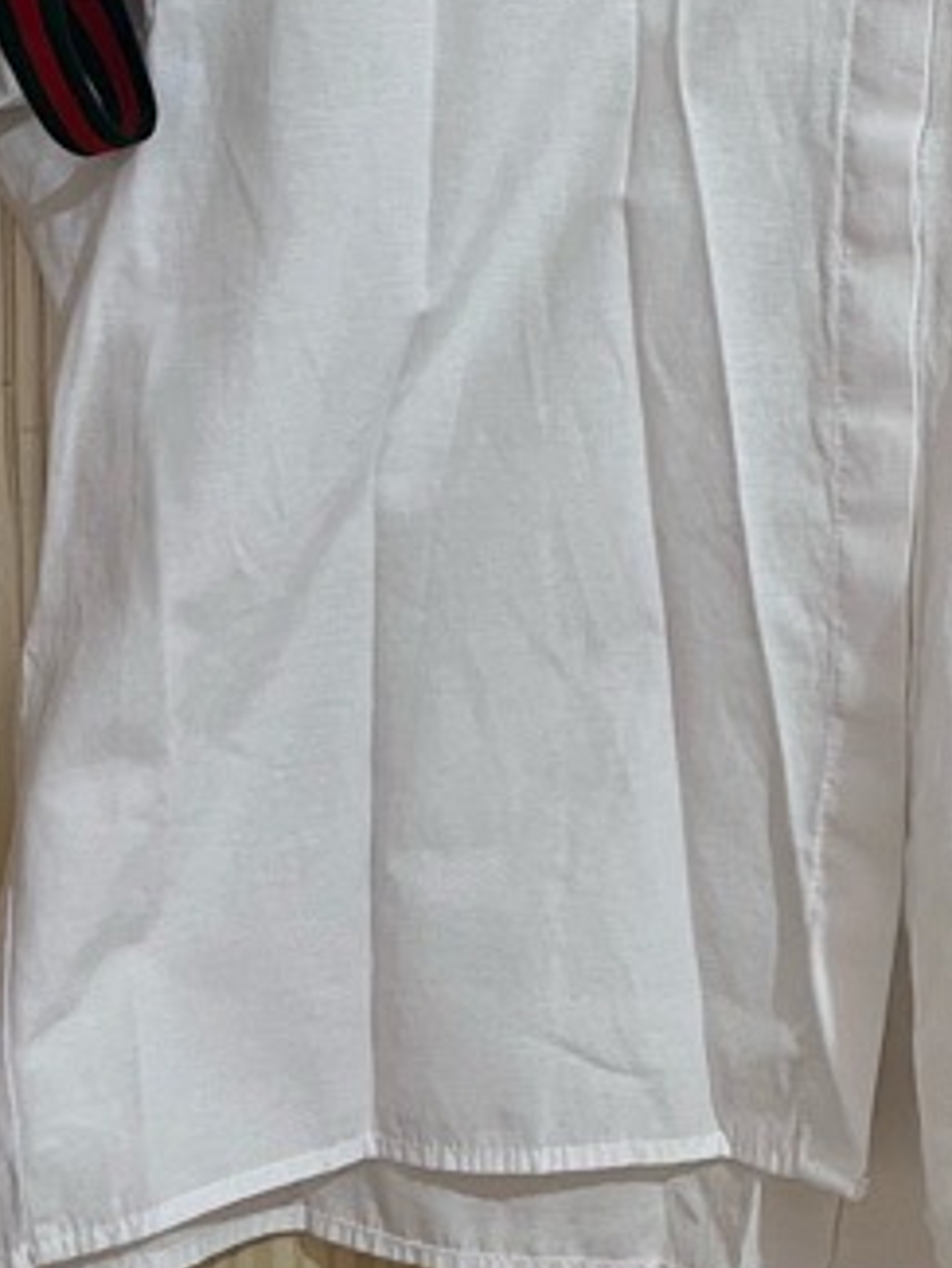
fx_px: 2932
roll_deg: +1.0
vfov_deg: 23.5
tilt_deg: -1.4
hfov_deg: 18.2
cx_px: 815
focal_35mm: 80
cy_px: 27
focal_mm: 5.1
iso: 64
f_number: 1.6
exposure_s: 1/50
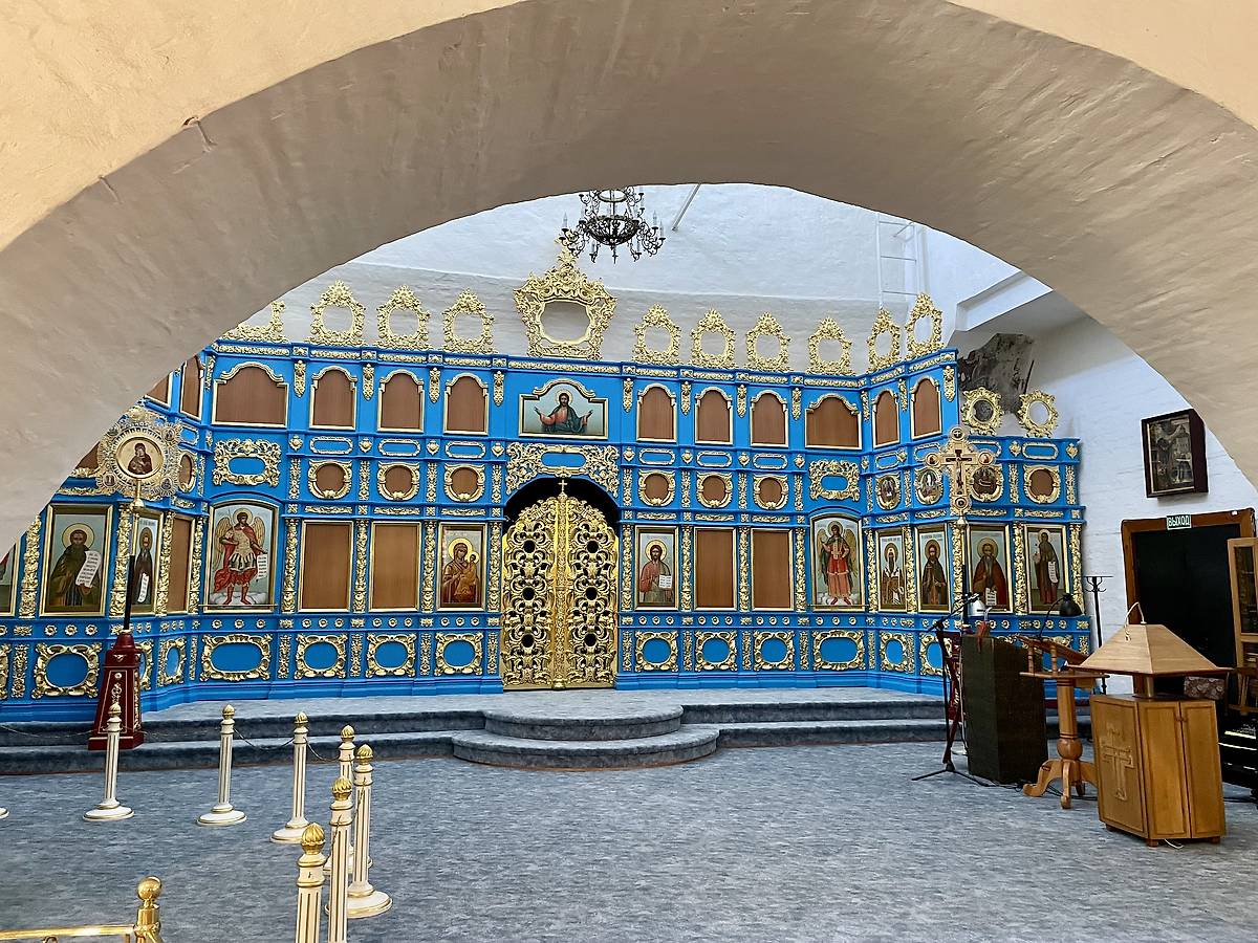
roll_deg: +0.0
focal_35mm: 26
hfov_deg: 67.3
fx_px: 945
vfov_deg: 53.1
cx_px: 629
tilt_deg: +8.3
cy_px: 472
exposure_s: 1/50
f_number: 1.6
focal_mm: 4.2
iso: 500
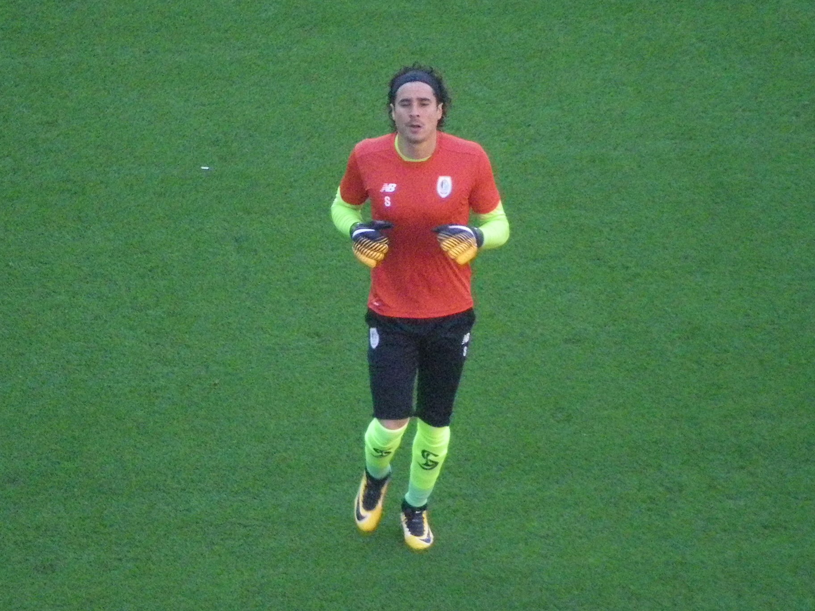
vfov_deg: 5.6
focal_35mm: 266
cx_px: 408
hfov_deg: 7.4
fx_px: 6263
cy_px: 306
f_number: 5.4
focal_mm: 44.1
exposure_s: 1/250
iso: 800
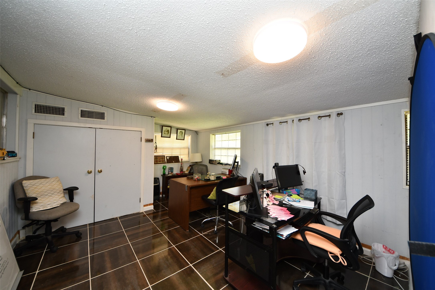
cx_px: 218
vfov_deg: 90.0
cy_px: 145
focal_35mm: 12
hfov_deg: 112.6
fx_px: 145
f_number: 4.5
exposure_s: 1/60
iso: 400
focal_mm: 8
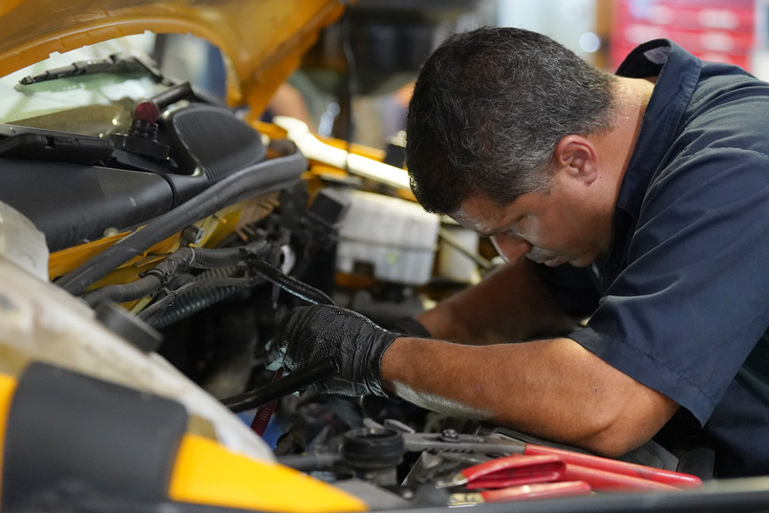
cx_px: 395
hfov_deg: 22.9
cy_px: 217
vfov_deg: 15.4
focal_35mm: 89
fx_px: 1901
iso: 6400
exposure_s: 1/160
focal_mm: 70
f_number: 2.8
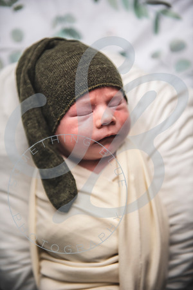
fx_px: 450
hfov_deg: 24.2
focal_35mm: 56
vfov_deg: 35.6
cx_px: 96
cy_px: 145
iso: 400
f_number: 2.8
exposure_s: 1/160
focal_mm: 56
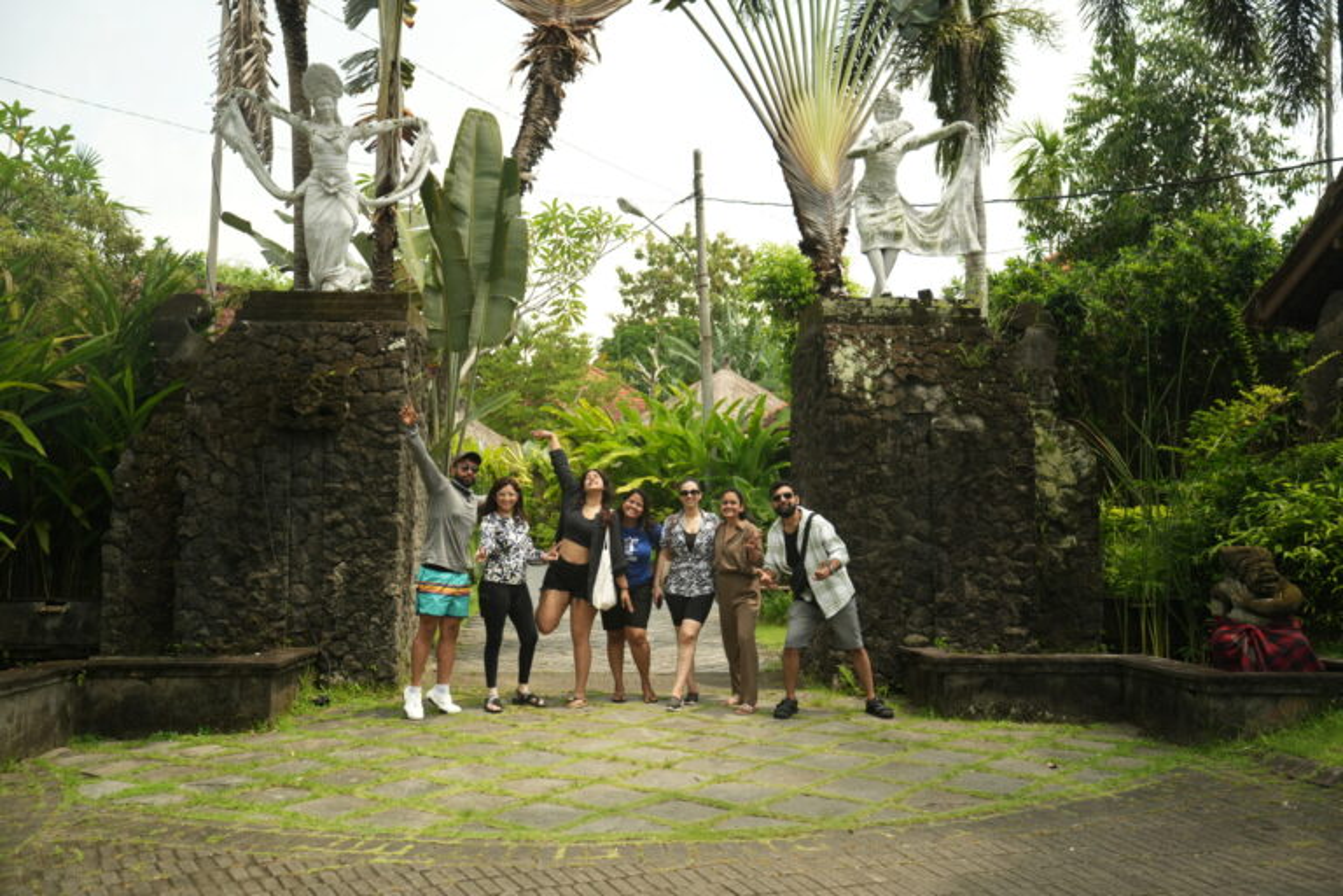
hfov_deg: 54.4
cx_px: 672
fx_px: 1306
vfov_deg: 37.9
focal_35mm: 35
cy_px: 448
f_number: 2.8
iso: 500
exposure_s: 1/500
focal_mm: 35
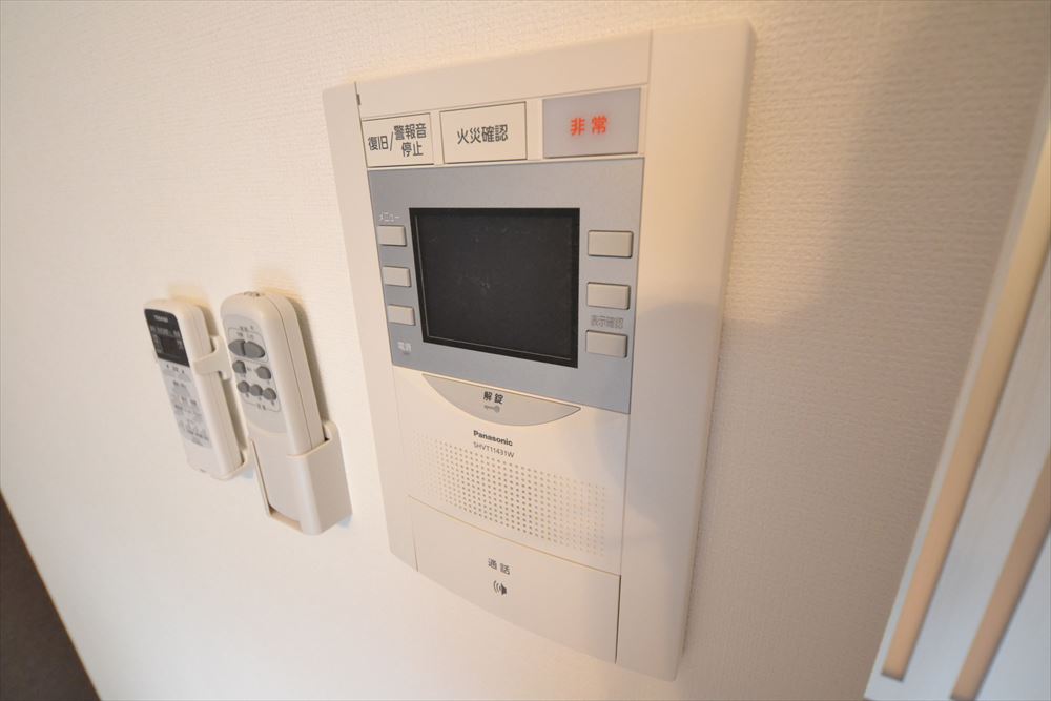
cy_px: 350
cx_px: 526
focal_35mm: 16
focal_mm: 10.5
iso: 3200
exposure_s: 1/60
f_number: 4.8
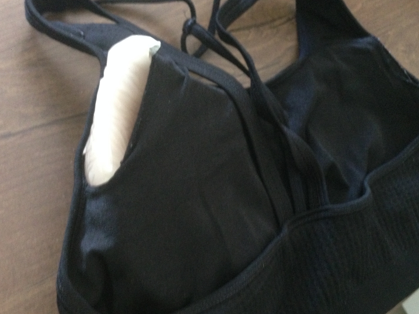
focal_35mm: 41
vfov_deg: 35.1
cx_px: 216
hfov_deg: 45.8
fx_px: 496
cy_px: 181
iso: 400
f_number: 2.4
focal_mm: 4.12
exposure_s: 1/15
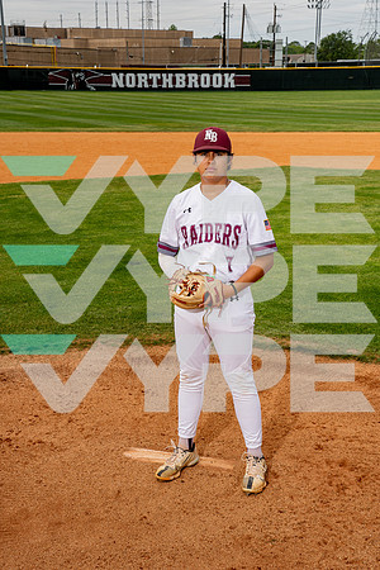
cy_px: 285
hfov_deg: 25.5
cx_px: 190
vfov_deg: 37.5
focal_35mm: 53
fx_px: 839
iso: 100
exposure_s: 1/250
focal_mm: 53
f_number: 10
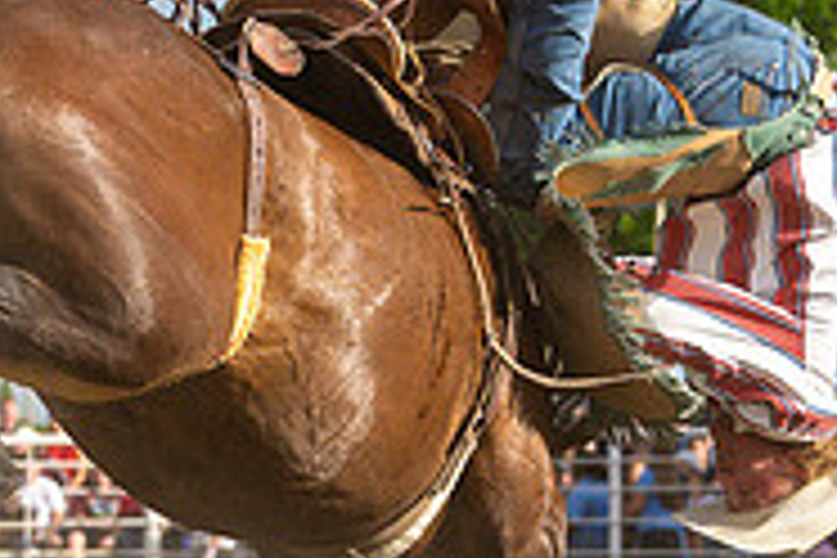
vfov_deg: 4.7
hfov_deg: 7.0
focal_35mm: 294
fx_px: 6835
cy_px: 594
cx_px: 555
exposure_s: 1/10000
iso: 800
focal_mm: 70
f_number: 3.5
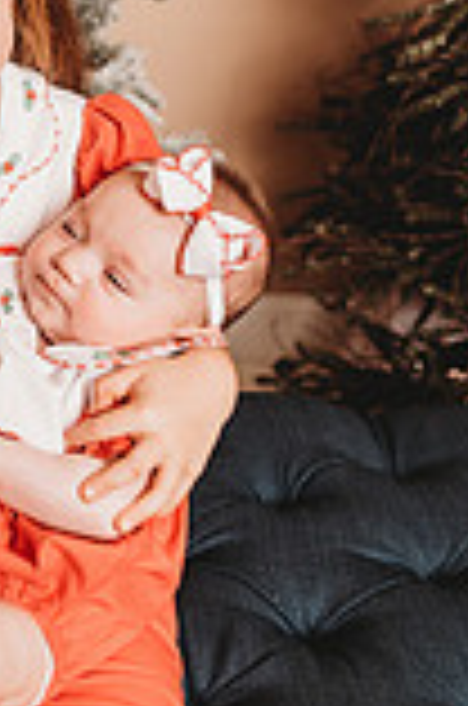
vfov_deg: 28.4
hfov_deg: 18.8
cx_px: -58
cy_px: 94
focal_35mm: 69
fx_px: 1351
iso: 100
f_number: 2.8
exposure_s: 1/160
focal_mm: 24
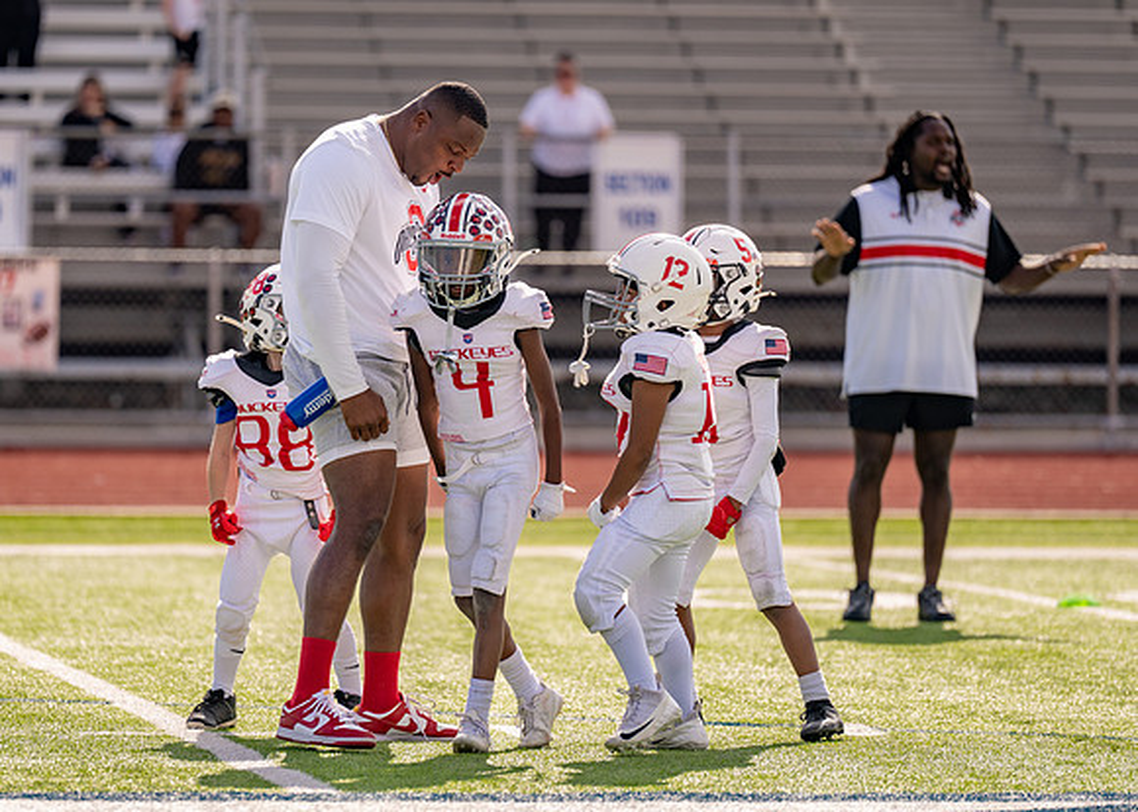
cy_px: 410
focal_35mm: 269
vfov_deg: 5.4
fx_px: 8679
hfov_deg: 7.5
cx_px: 417
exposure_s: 1/2000
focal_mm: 200
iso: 100
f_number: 2.8
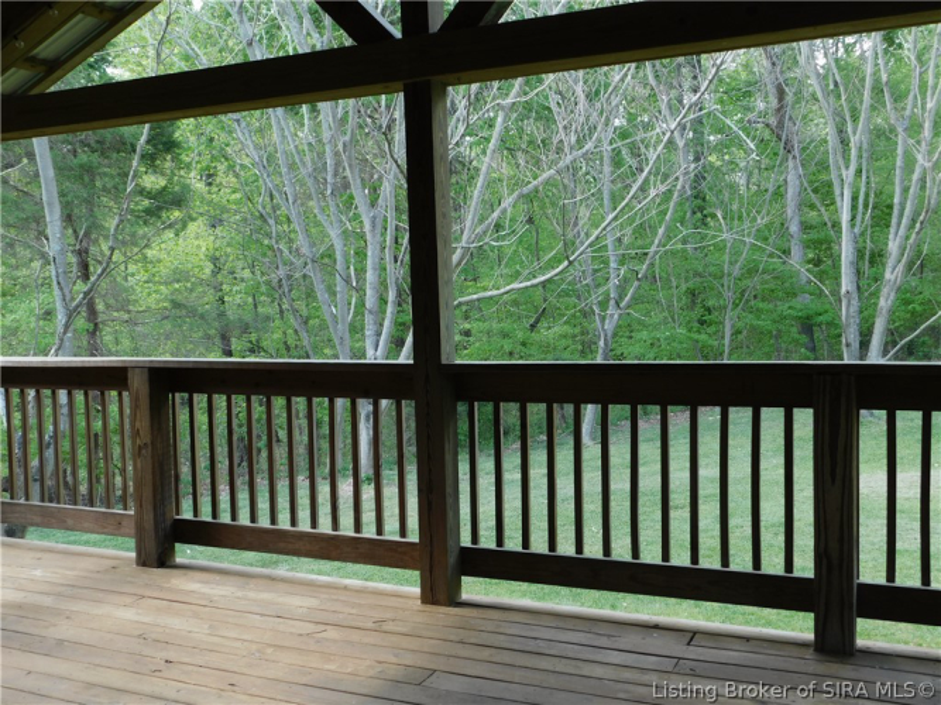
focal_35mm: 36
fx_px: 978
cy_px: 352
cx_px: 470
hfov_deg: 51.4
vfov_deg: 39.6
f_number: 3.5
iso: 125
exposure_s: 1/60
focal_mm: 6.3
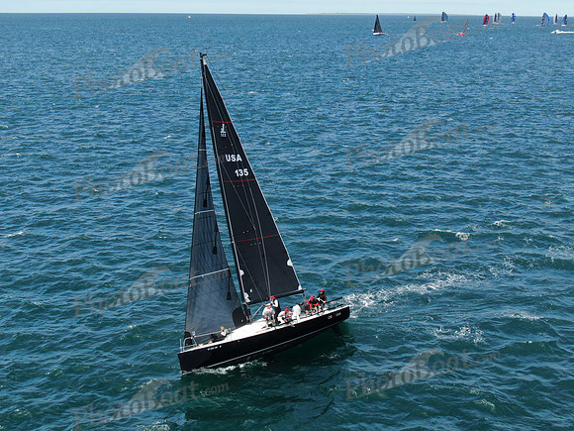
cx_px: 287
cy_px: 216
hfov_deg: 39.7
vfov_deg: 30.3
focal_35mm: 48
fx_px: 796
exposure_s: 1/500
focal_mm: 8.6
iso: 100
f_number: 3.8
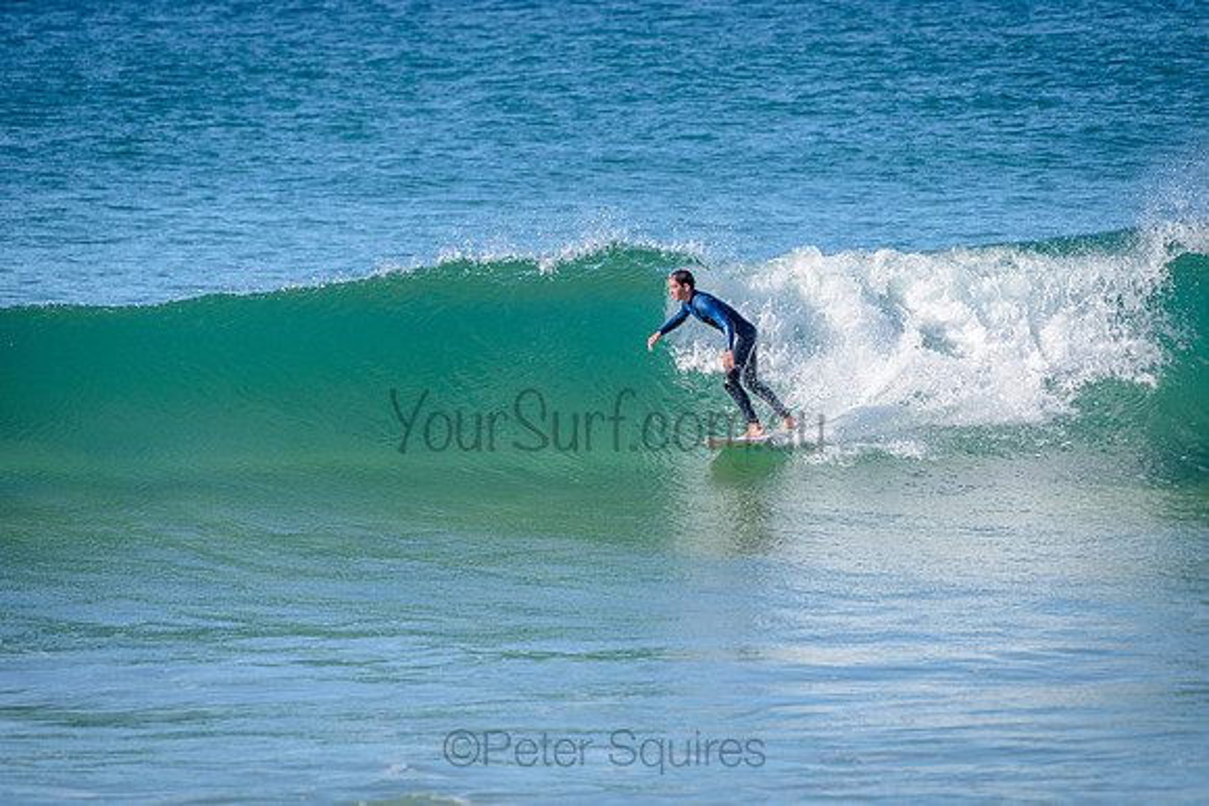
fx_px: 16795
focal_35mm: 500
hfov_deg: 4.1
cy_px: 403
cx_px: 604
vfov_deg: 2.8
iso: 250
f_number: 5.6
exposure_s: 1/2000
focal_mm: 500
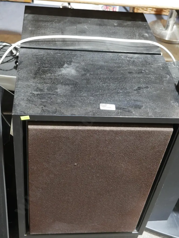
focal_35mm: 50
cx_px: 90
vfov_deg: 38.2
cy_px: 119
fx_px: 344
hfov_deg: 29.1
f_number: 5.3
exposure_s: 1/60
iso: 3200
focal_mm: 25
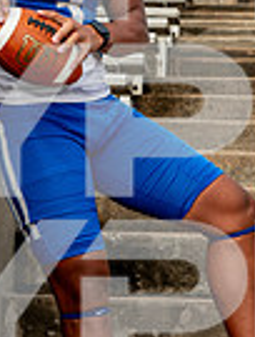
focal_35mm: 179
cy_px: 122
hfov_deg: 8.3
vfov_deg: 11.0
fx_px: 1750
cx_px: 58
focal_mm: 56
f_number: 7.1
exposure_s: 1/320
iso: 125
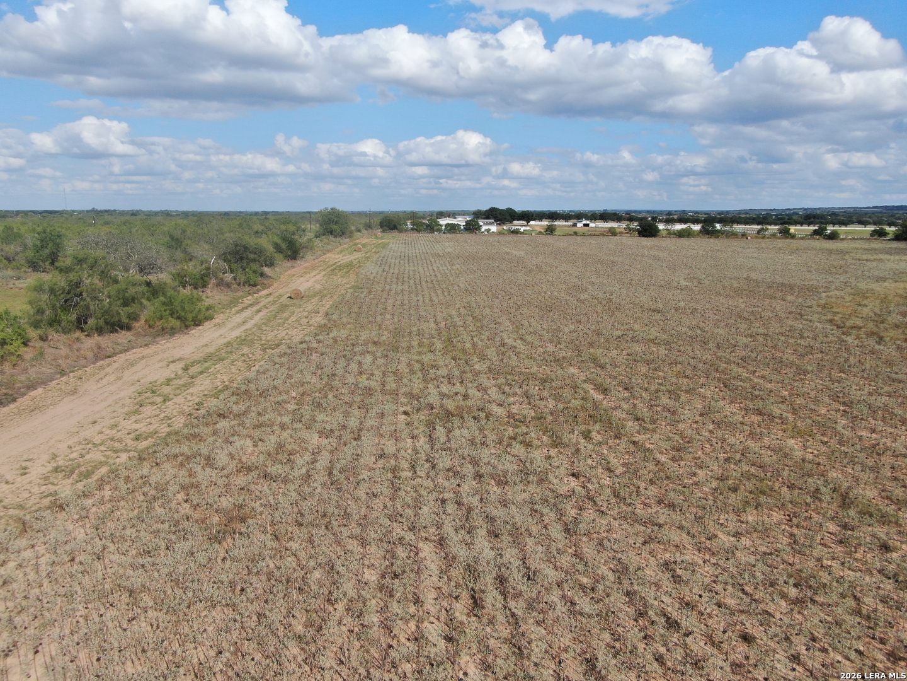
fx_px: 629
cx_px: 454
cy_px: 340
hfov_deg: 71.6
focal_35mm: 24
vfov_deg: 56.8
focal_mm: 4.39
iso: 100
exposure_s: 1/1600
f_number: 2.8
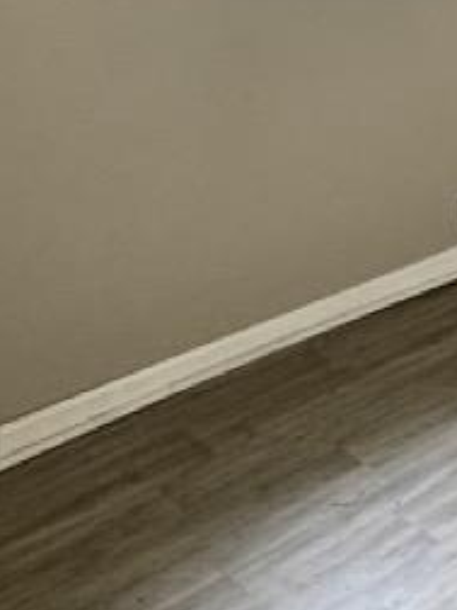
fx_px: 1250
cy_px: -145
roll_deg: +0.6
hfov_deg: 18.1
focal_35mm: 71
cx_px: 713
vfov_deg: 24.5
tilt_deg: -5.4
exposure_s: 1/65
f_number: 2.2
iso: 320
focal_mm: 2.22
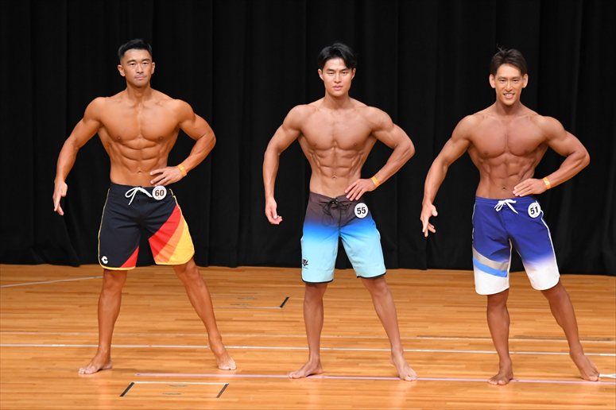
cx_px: 308
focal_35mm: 255
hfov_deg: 8.1
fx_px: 4361
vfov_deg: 5.4
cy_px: 205
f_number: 5.6
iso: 4000
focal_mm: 170
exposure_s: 1/400
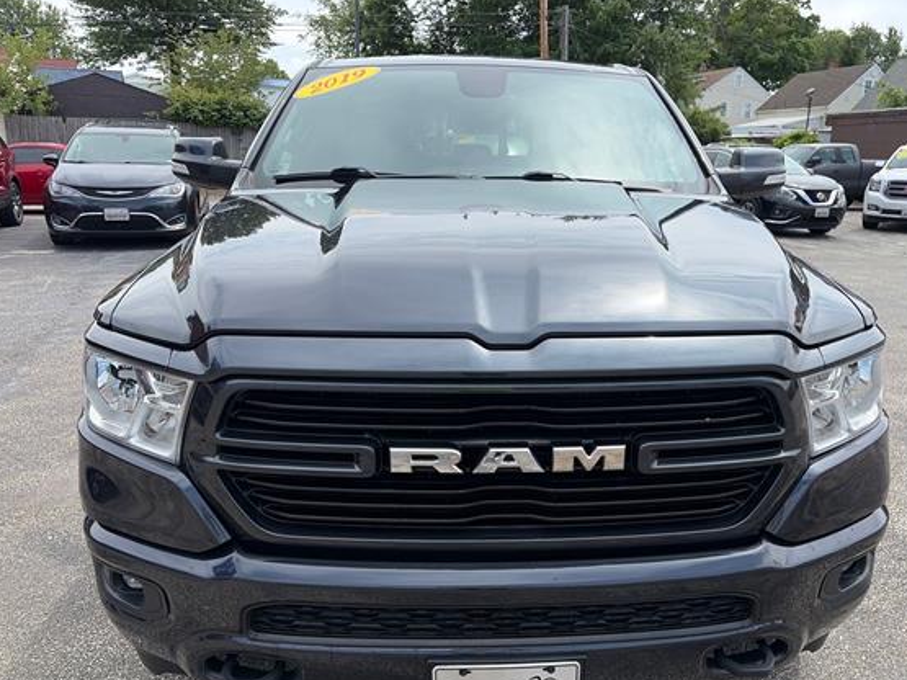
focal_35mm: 30
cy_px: 361
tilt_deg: -14.3
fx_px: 786
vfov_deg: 46.8
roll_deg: -0.9
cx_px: 512
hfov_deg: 59.8
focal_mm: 5.96
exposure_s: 1/2364
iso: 50
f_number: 1.6
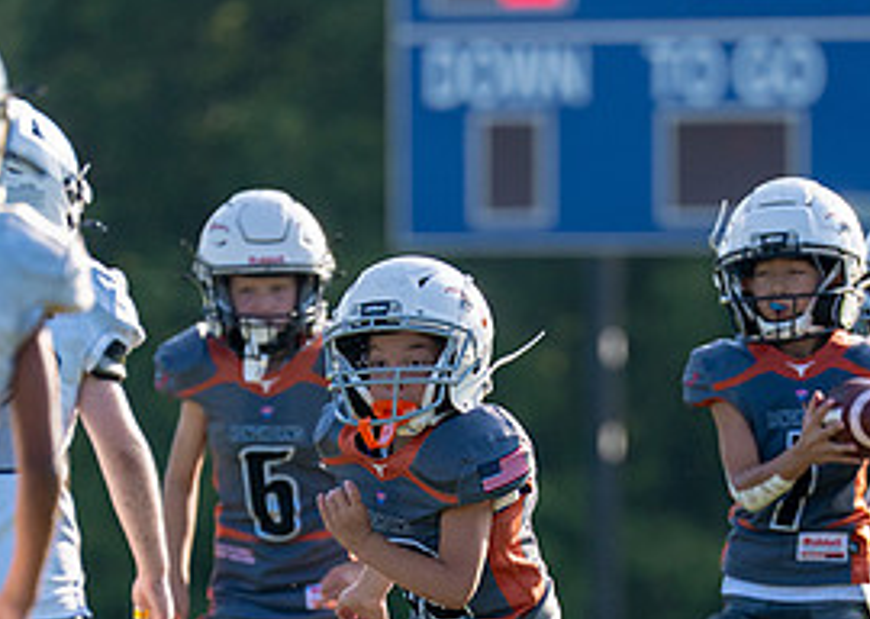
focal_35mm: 645
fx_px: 15913
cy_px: 670
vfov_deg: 2.2
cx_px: 513
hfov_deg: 3.1
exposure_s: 1/3200
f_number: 2.8
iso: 320
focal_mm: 200
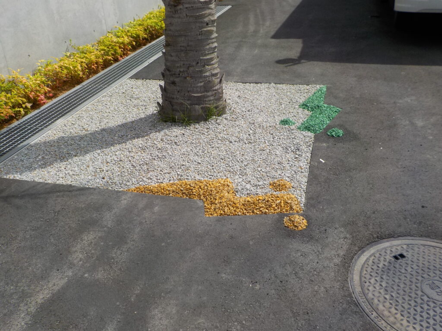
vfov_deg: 46.8
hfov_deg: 60.0
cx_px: 221
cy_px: 166
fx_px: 383
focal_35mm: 30
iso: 125
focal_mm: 4.1
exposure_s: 1/1250
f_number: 3.3
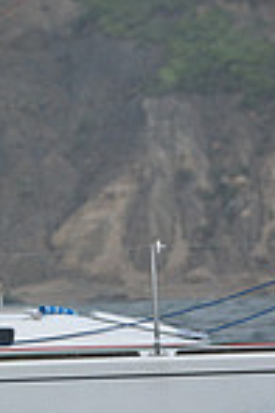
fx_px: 6771
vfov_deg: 3.5
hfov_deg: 2.3
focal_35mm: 591
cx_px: -494
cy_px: 176
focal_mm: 150
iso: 320
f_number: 5.6
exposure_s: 1/1000
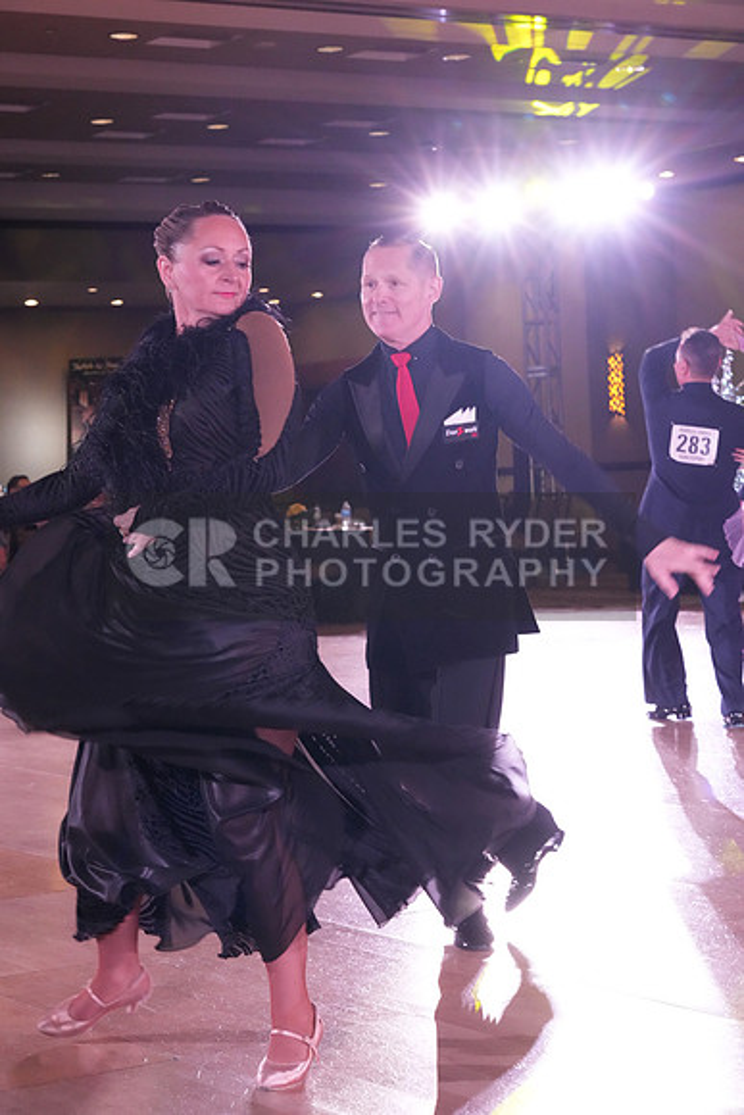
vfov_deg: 26.6
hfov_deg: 18.0
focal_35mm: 76
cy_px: 558
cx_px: 372
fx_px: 2354
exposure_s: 1/250
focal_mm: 76
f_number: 9
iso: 8000
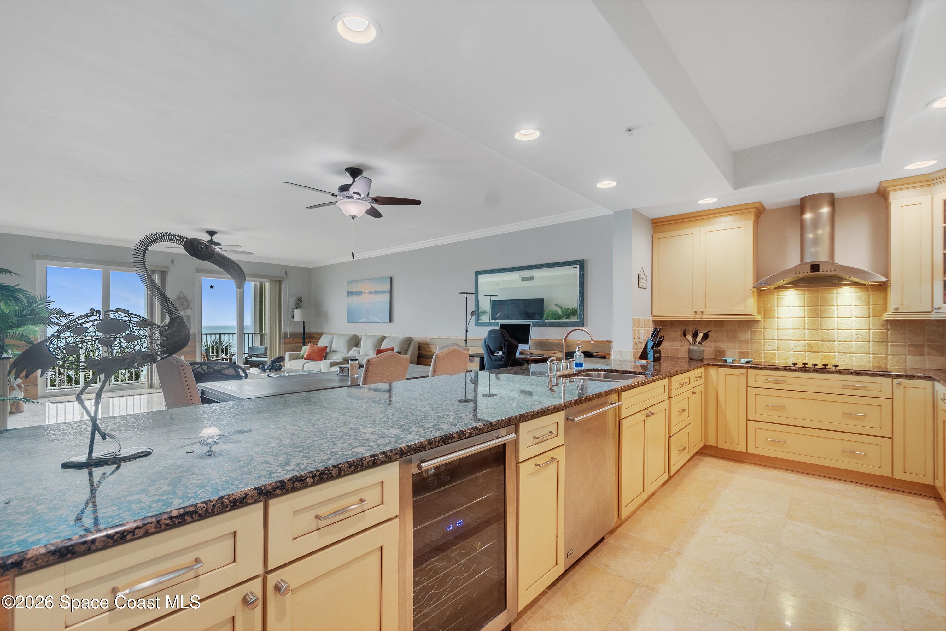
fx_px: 394
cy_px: 316
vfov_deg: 77.3
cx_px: 473
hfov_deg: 100.4
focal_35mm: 15
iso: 320
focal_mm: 10
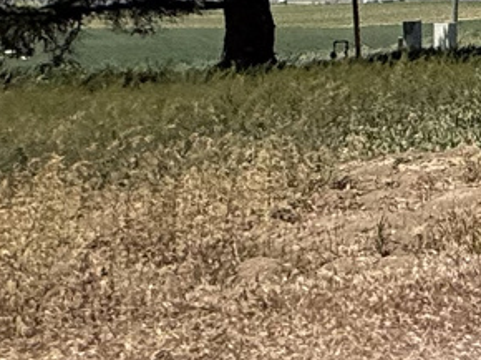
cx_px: 1309
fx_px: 1374
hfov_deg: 12.5
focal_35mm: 99
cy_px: -116
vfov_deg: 14.3
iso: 50
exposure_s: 1/2506
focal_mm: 2.22
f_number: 2.2
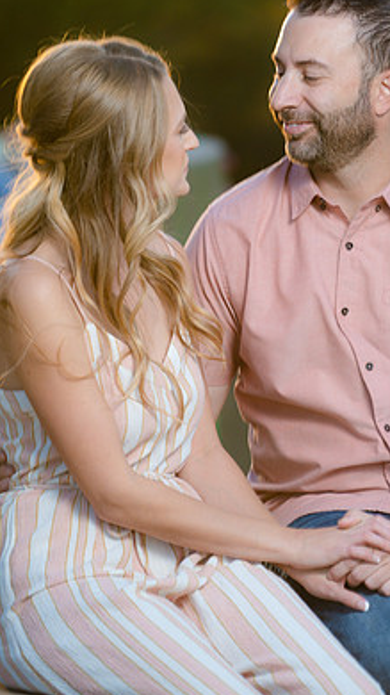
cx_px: 262
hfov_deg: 5.7
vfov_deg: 10.1
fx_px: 3939
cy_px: 335
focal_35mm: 214
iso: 320
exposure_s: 1/250
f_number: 4
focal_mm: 177
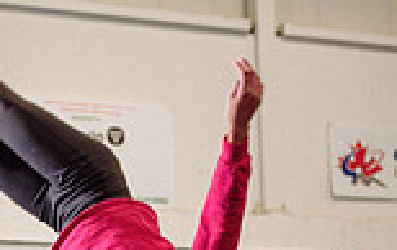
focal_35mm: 111
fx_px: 1204
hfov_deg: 18.6
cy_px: 411
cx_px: 80
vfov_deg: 11.2
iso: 1600
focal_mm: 29
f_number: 3.5
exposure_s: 1/400
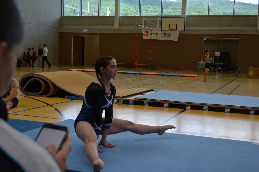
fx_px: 345
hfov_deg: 41.1
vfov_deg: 28.1
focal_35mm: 48
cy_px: 86
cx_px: 130
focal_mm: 32
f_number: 4.8
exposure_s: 1/500
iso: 560
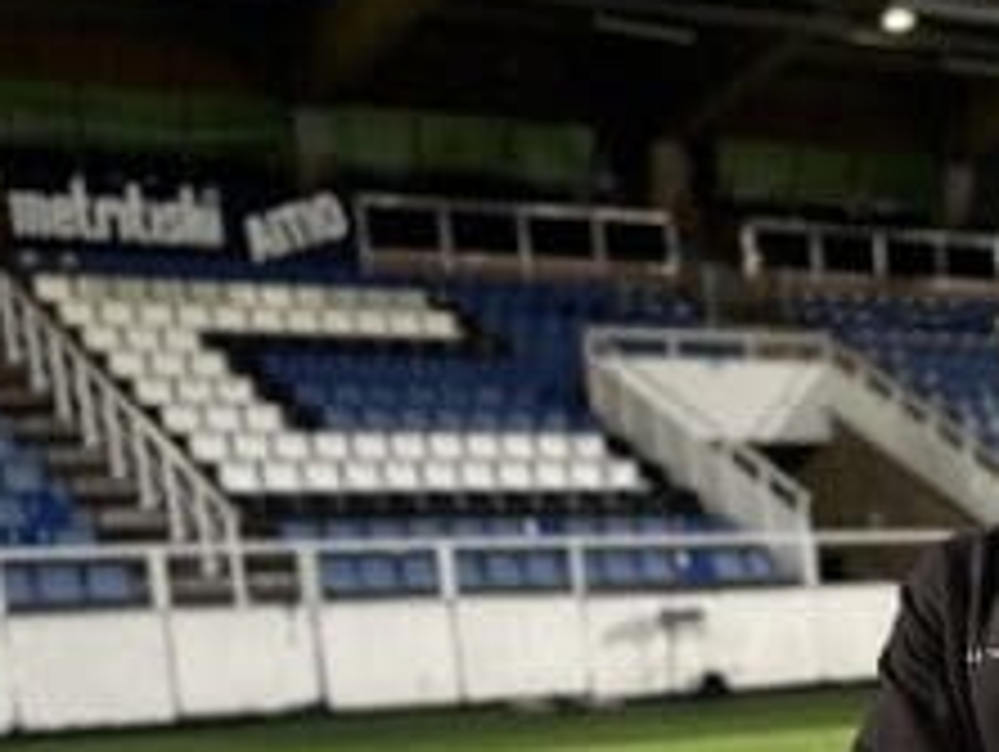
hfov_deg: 21.4
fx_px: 2398
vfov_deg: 16.1
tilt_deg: -15.2
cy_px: 1162
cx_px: 1274
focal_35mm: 83
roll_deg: +2.4
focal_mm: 6.86
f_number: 1.78
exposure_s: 1/50
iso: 160
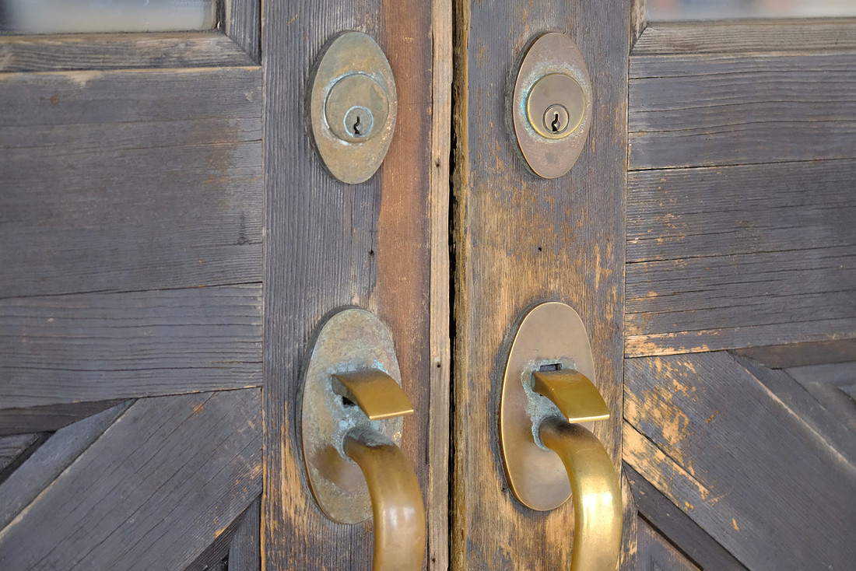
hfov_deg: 19.3
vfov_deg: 12.9
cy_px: 286
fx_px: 2521
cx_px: 428
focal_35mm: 106
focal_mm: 70.5
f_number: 4.5
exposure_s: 1/85
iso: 3200
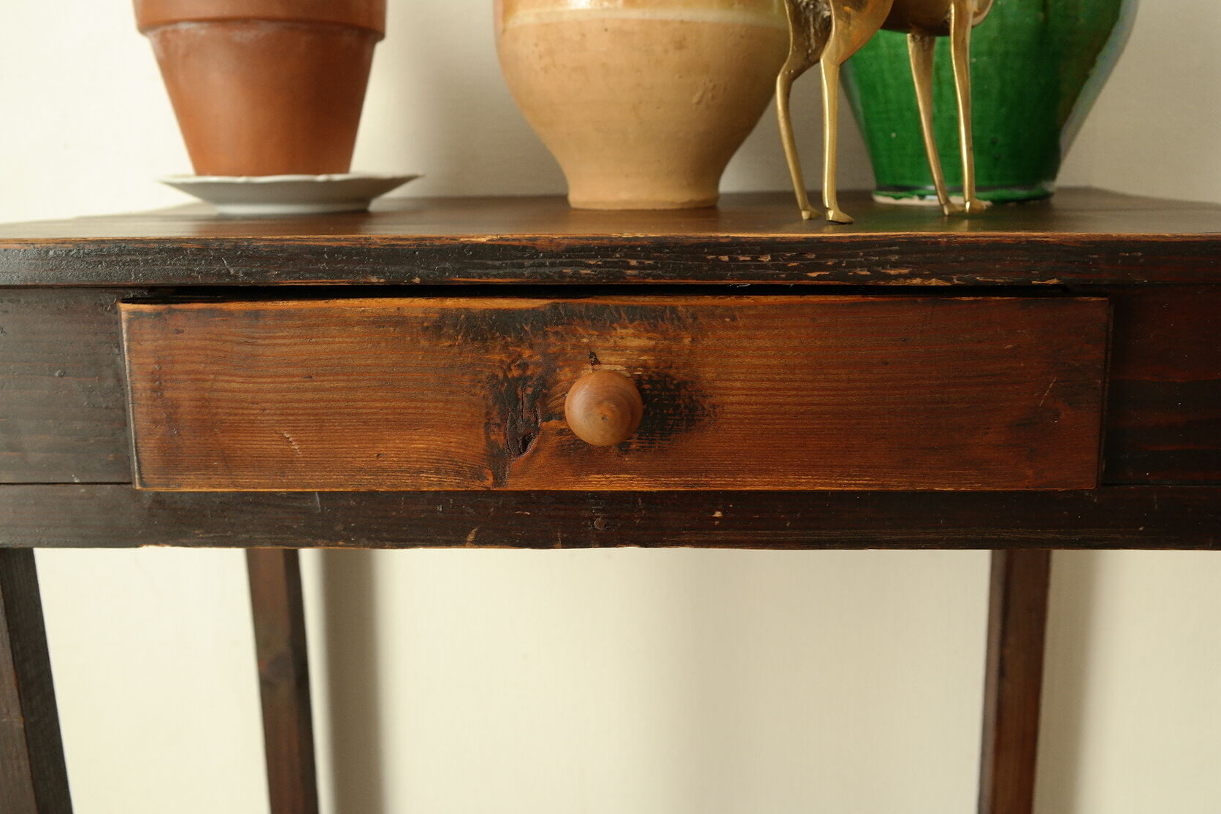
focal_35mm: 31
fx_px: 1051
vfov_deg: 42.3
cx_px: 602
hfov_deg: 60.3
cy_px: 396
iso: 400
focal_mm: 20
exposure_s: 1/30
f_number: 5.6
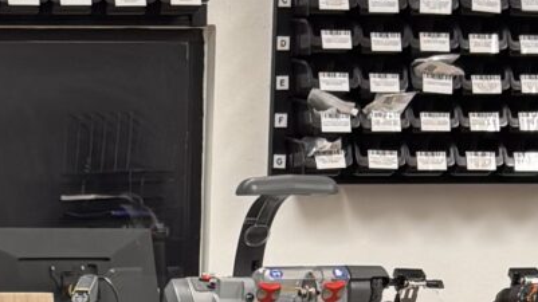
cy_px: 787
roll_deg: +0.1
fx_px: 2581
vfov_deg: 6.3
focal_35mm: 181
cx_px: -123
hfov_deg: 11.6
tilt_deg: -12.4
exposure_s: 1/60
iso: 80
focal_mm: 5.96
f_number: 1.6
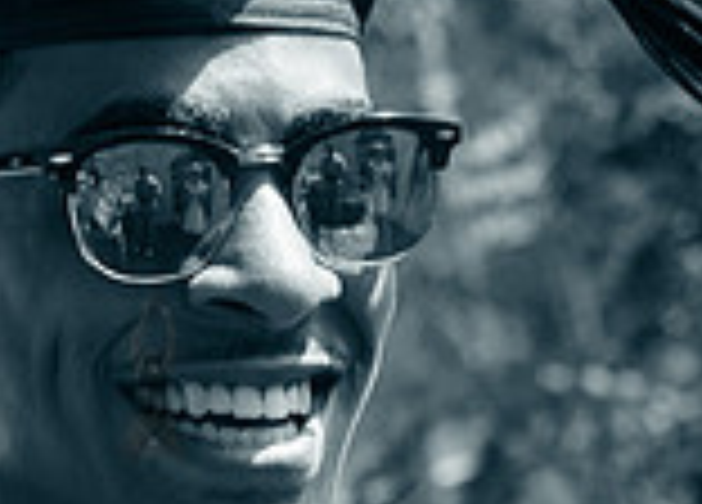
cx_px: 51
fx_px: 2736
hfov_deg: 14.5
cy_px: 842
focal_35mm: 137
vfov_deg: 10.1
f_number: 4.5
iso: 250
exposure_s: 1/1000
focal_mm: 35
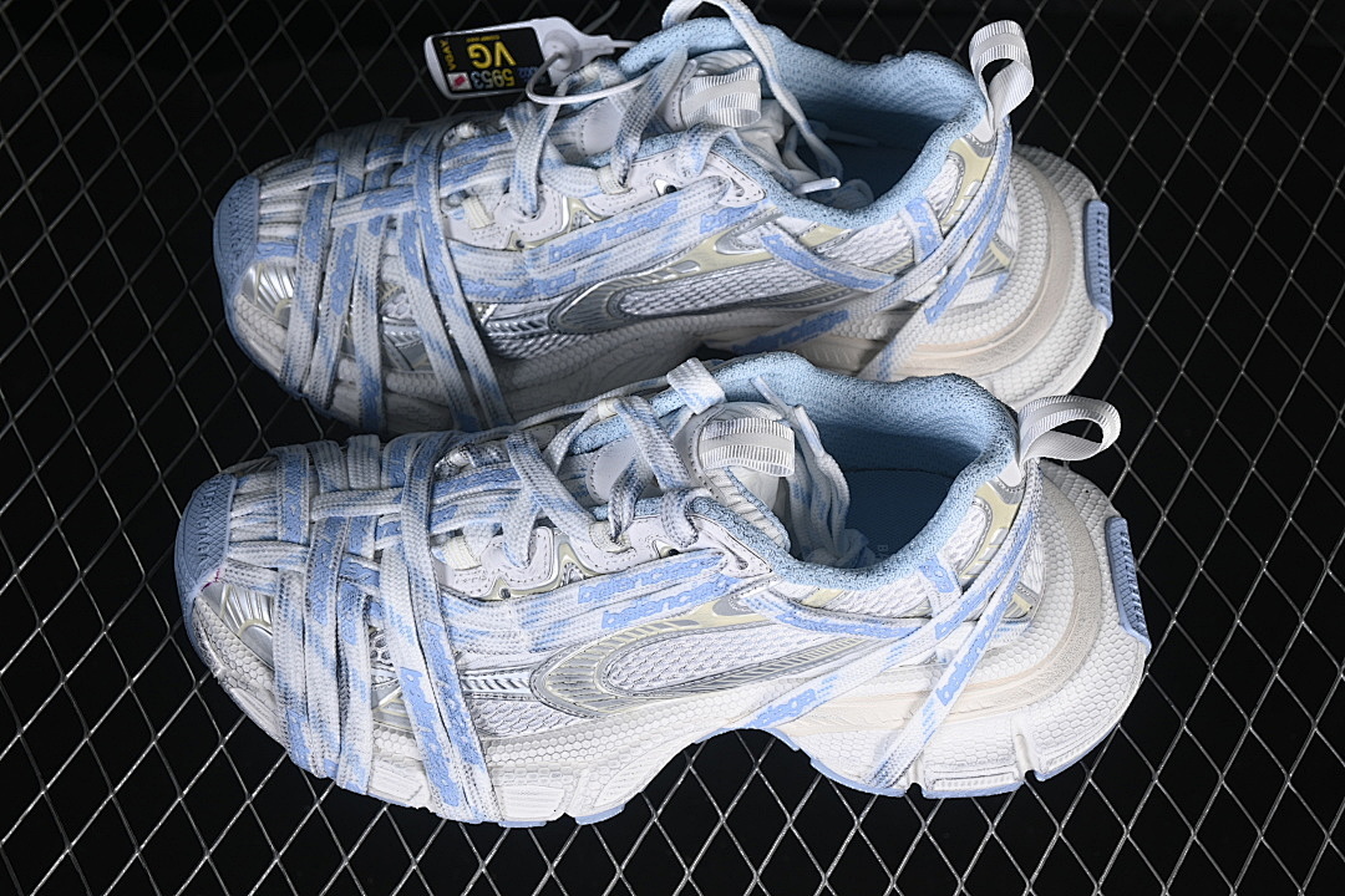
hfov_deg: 27.0
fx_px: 2802
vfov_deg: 18.2
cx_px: 672
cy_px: 448
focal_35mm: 75
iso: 160
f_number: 7.1
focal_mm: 50
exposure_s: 1/80
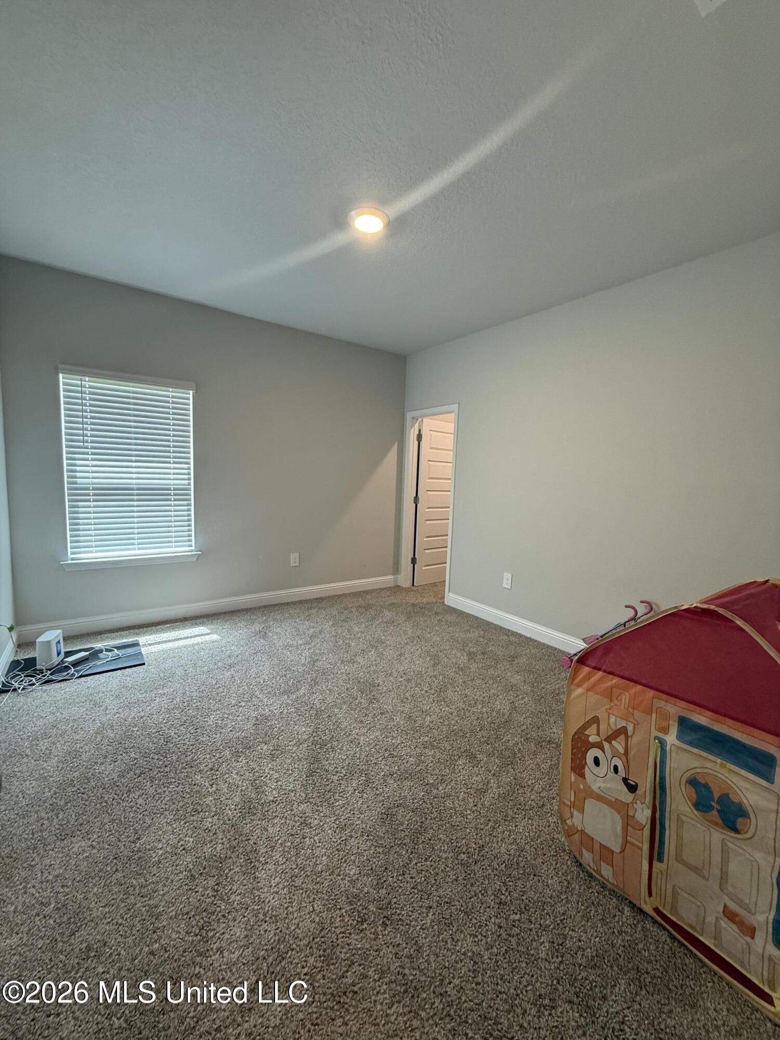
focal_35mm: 14
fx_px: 421
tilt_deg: -5.7
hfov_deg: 85.7
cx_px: 390
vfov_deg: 102.1
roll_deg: -1.4
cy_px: 520
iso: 200
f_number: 2.2
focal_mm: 2.22
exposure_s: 1/60
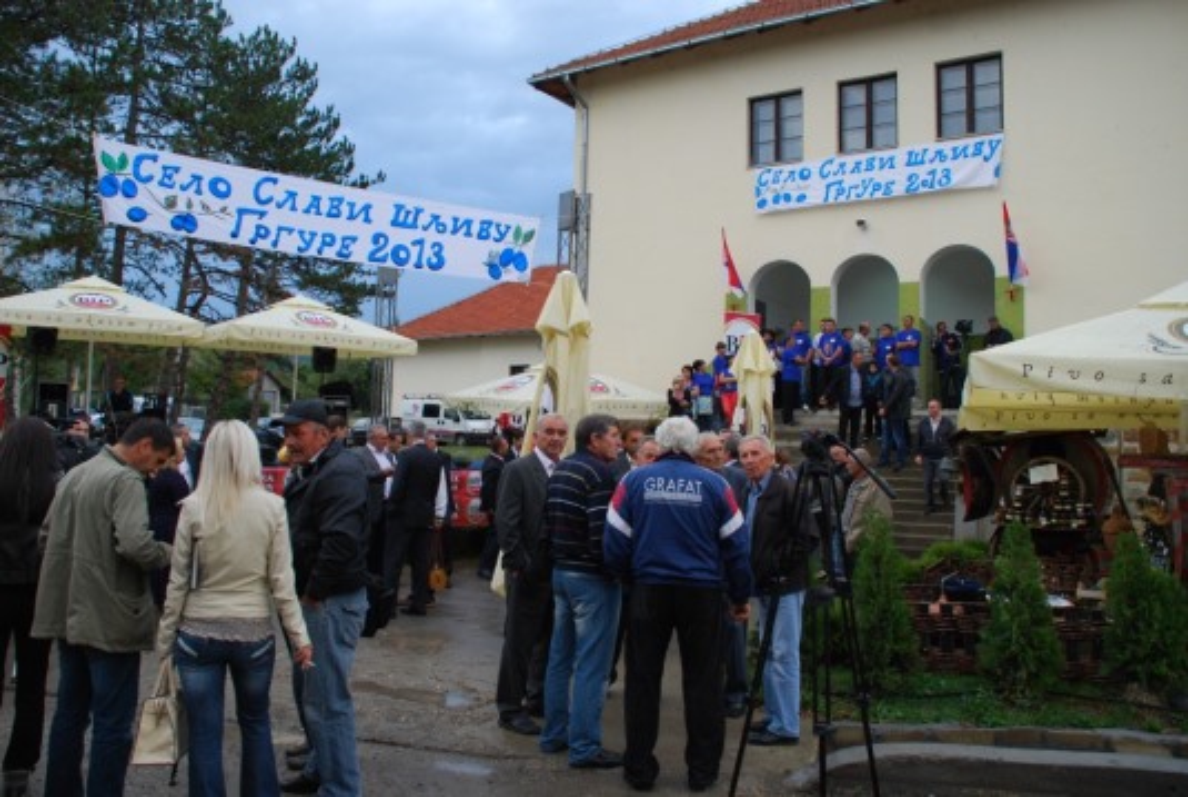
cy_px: 398
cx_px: 594
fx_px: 893
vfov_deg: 48.1
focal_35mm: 27
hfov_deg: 67.3
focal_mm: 18
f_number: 4
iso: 400
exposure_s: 1/125
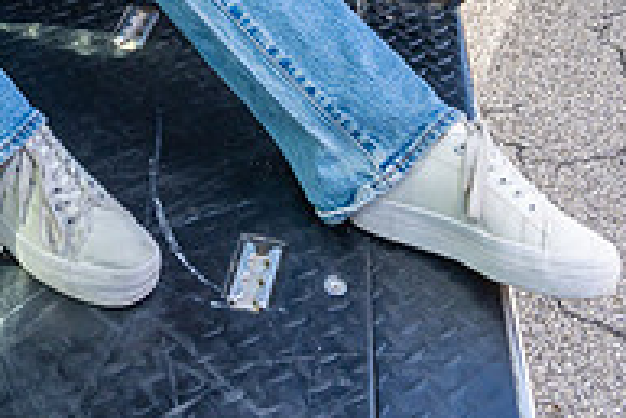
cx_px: 126
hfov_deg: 27.5
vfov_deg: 17.2
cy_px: -203
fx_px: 1253
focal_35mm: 72
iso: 640
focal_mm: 24
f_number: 7.1
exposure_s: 1/320
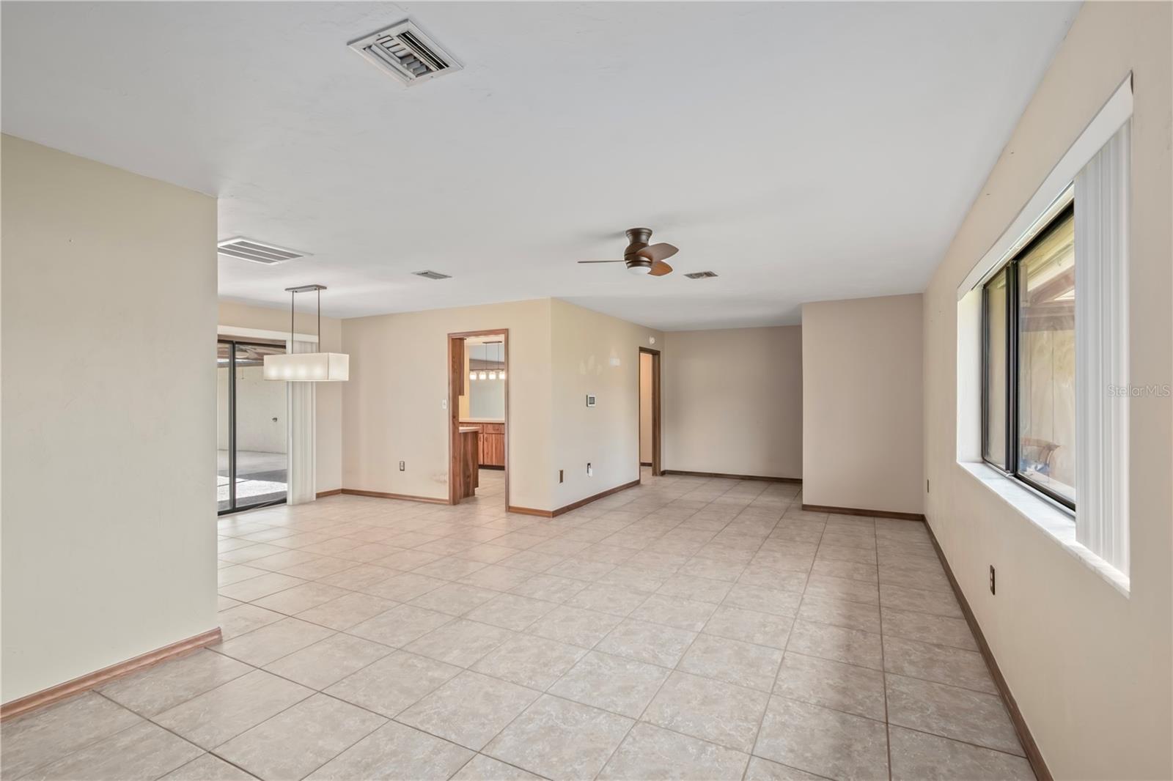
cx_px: 586
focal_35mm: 15
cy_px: 390
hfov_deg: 100.4
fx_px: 489
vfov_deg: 77.3
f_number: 9
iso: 250
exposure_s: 1/4
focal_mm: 10
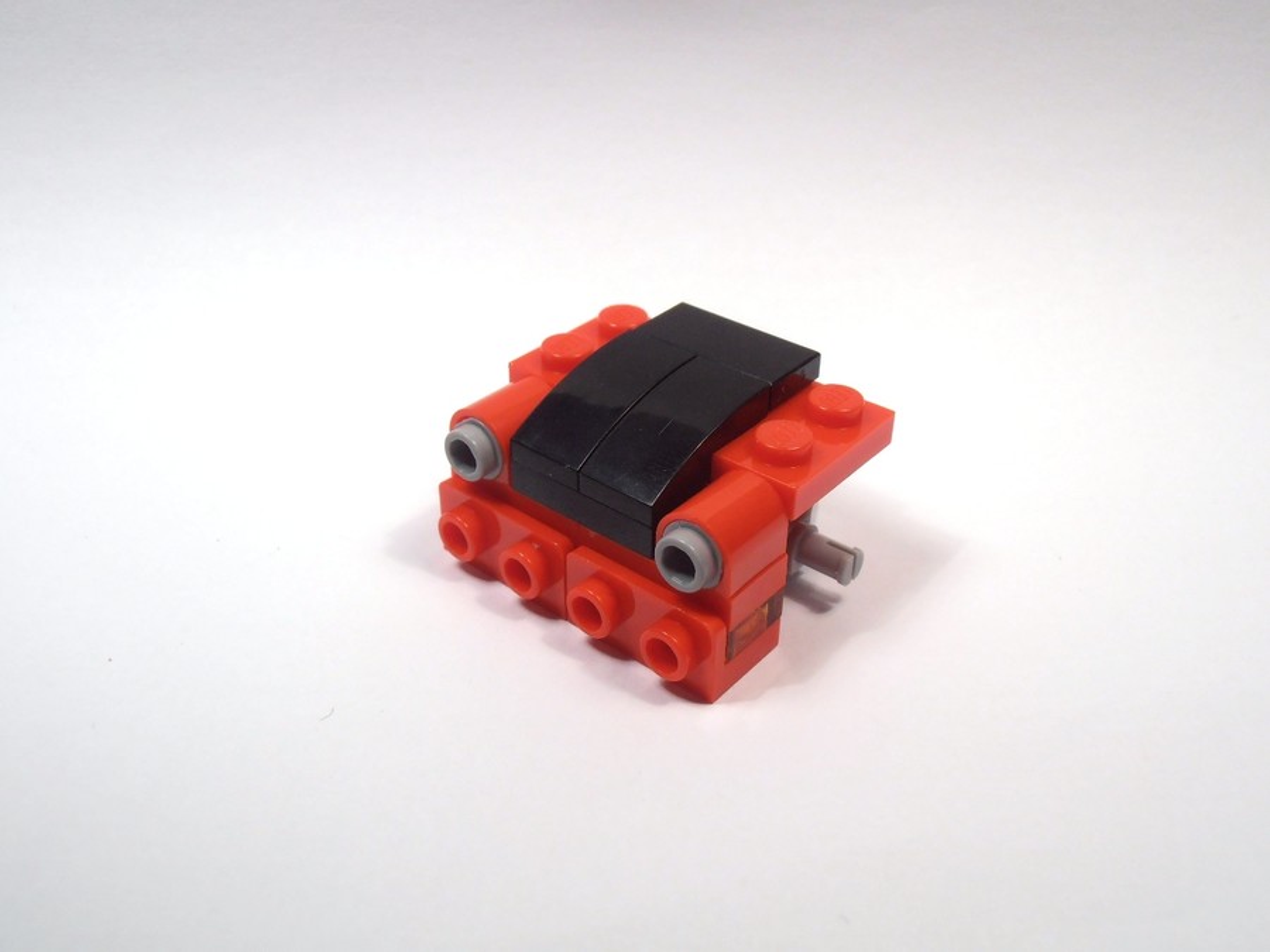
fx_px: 1357
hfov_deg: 50.1
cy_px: 476
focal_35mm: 37
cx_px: 635
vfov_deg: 38.7
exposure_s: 1/60
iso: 80
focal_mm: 6.61
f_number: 3.9
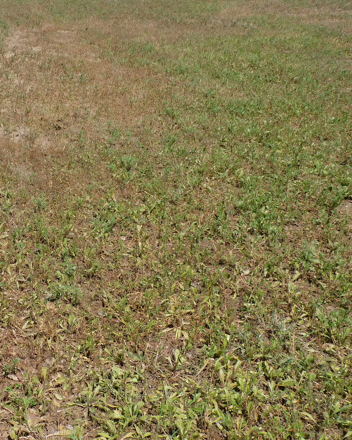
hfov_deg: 31.5
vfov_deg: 41.1
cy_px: 198
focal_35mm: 45
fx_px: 586
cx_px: 22
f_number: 3.5
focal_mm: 5
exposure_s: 1/1250
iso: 125
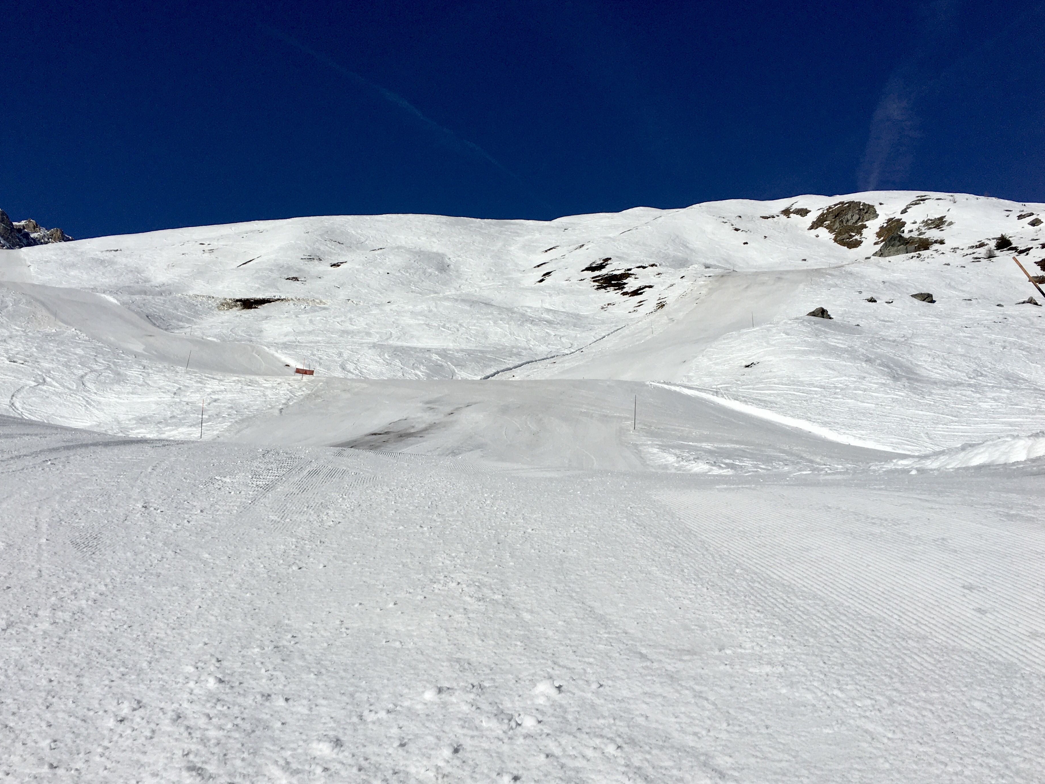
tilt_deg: +17.0
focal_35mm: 32
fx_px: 966
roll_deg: -7.3
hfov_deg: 56.8
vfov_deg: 44.2
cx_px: 496
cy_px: 374
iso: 25
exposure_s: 1/6410
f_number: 2.2
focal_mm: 4.15
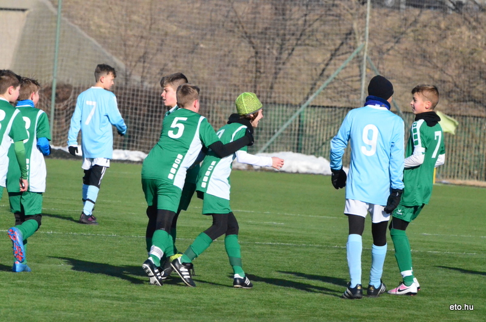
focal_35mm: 450
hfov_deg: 4.6
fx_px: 6063
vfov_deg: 3.0
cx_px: 243
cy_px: 161
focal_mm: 300
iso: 6400
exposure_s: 1/8000
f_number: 11
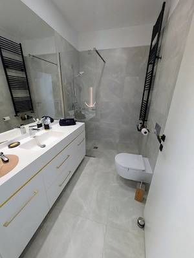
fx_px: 105
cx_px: 97
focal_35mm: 14
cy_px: 129
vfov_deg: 102.1
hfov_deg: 85.7
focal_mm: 1.83
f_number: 2.2
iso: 46
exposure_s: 1/33.4
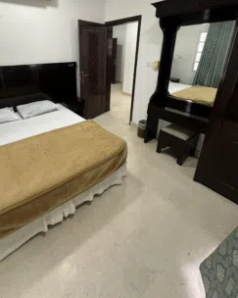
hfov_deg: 72.8
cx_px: 92
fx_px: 159
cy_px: 105
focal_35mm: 18
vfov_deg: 84.0
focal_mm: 2.22
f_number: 2.2
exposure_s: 1/100
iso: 250
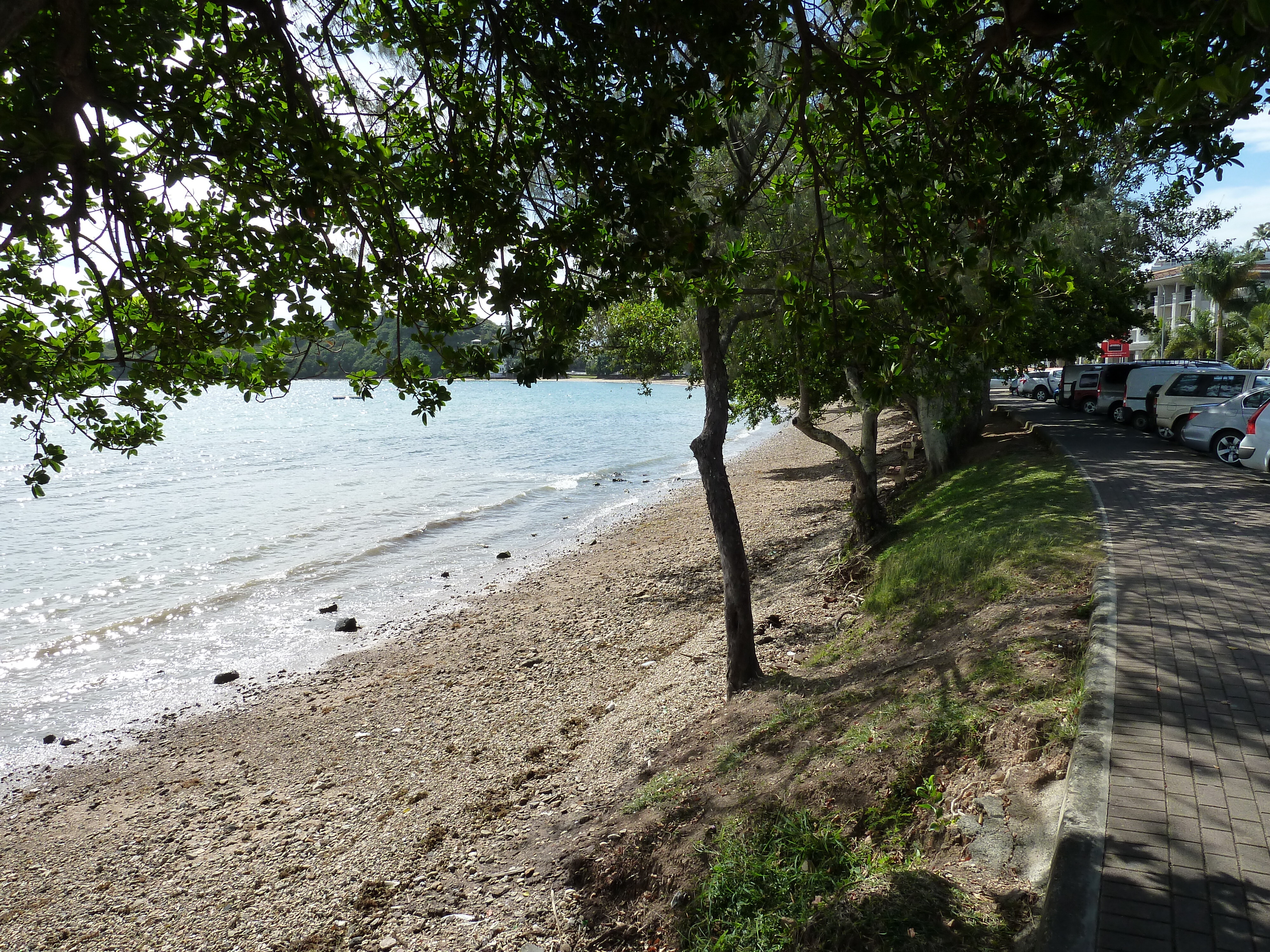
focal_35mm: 25
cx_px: 635
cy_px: 476
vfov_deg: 54.9
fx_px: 917
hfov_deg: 69.4
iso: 125
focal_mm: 4.1
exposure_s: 1/400
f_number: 4.5
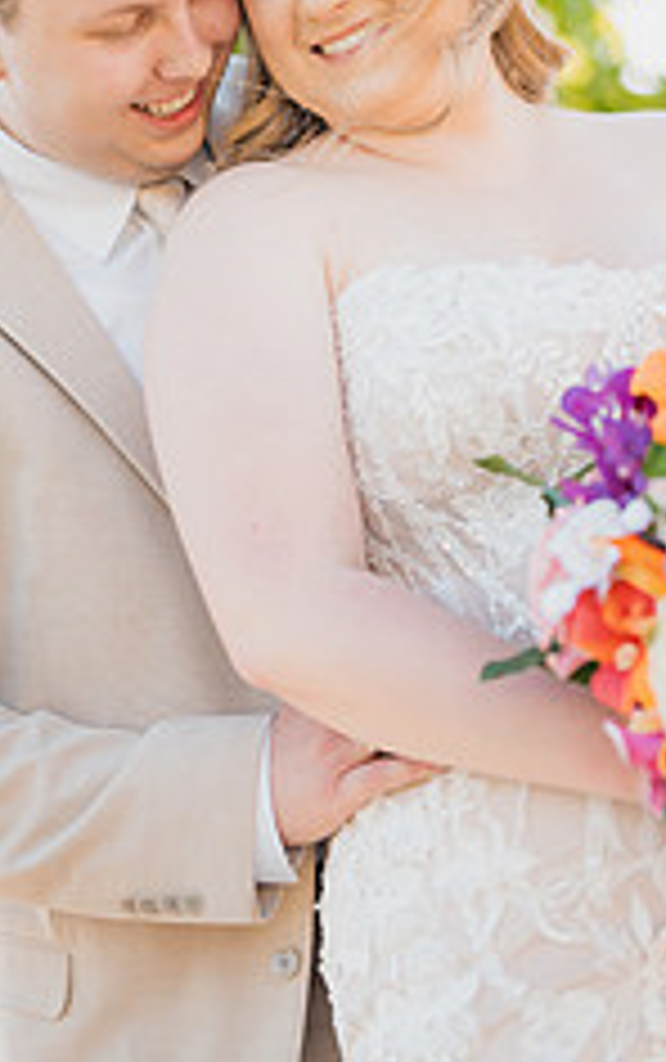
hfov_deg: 13.5
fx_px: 2810
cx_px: 459
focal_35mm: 97
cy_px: 454
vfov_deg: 21.4
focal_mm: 50
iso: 125
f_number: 1.4
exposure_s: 1/1600
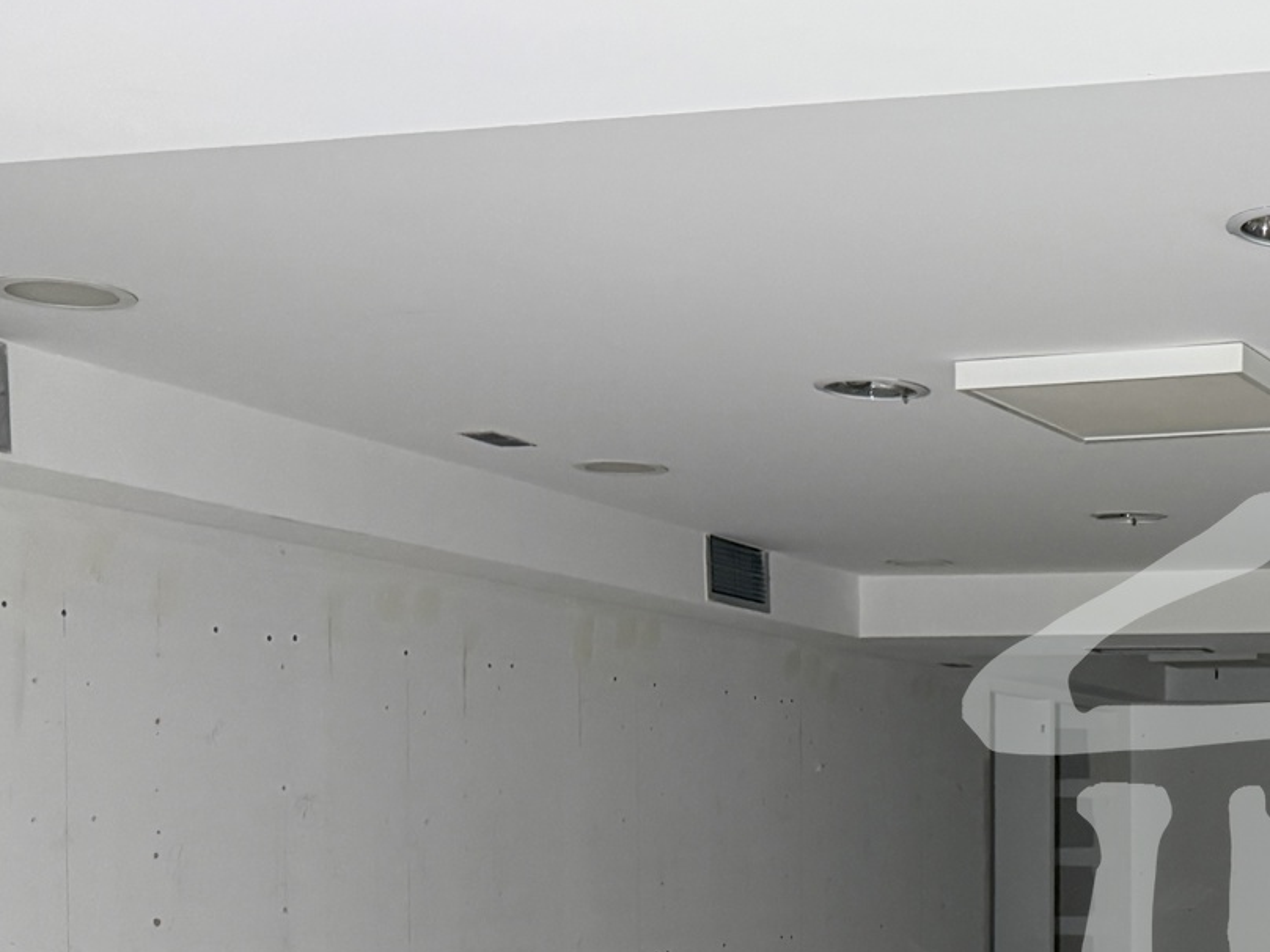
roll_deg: -0.4
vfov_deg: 24.9
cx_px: 1295
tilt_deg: -0.7
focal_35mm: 57
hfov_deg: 31.1
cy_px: 859
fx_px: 2091
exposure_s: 1/60
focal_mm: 6.76
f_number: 1.78
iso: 800
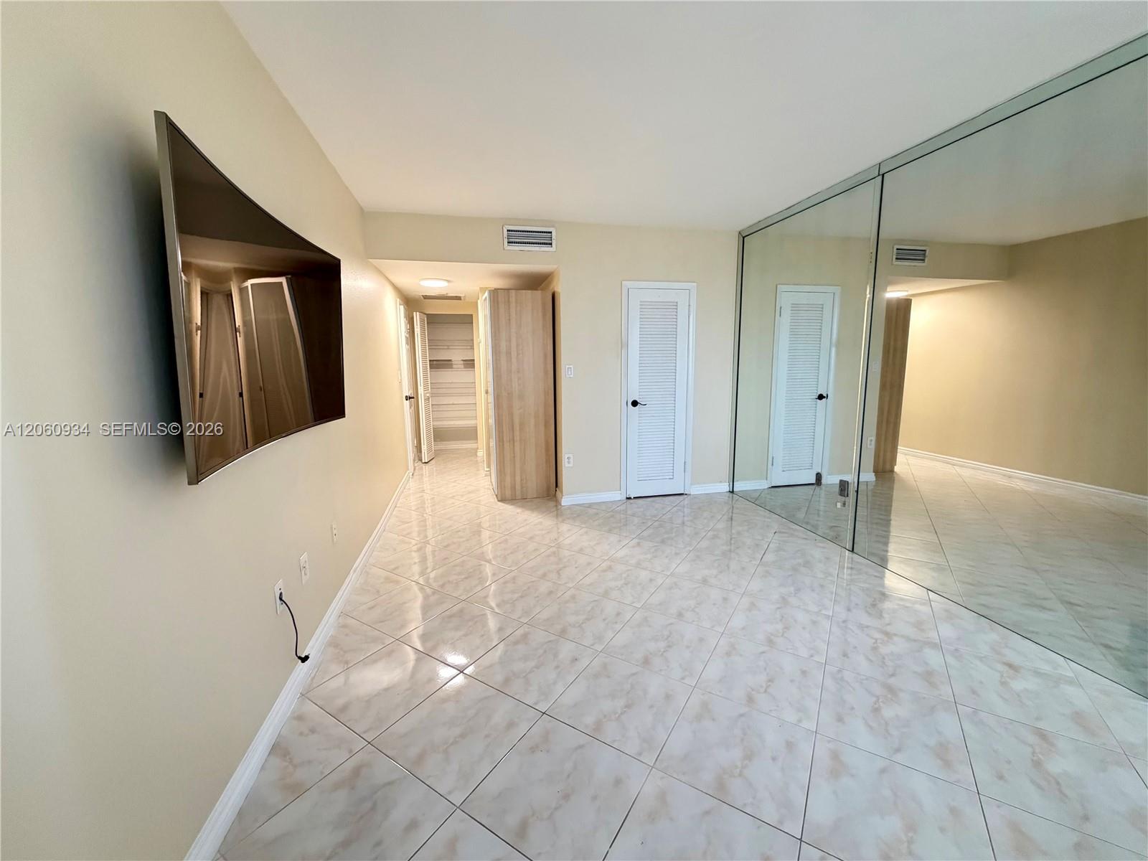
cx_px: 574
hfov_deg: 102.1
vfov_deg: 85.7
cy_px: 430
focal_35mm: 14
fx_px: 464
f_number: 2.2
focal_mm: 2.22
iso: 640
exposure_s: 1/60
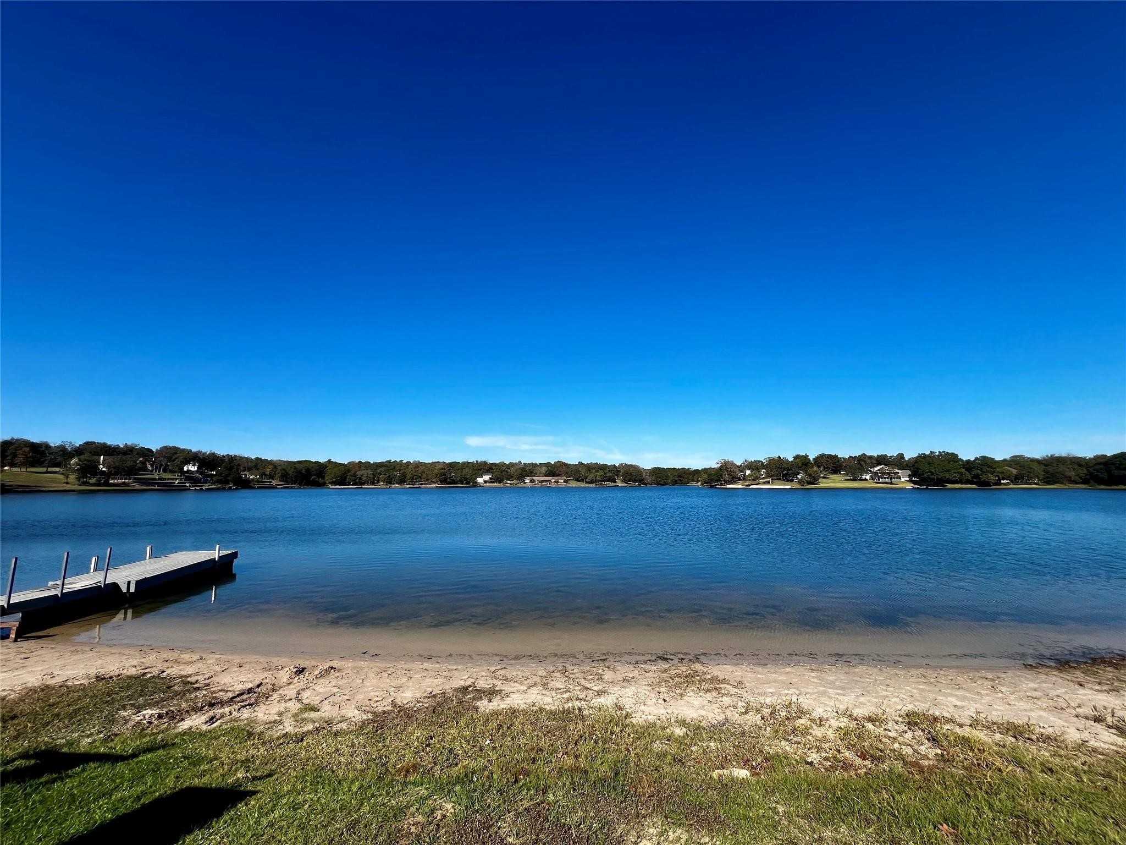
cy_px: 422
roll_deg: +0.1
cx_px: 563
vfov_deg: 89.9
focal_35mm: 13
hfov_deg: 106.2
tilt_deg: +7.5
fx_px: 423
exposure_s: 1/2370
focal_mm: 1.57
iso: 32
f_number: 1.8
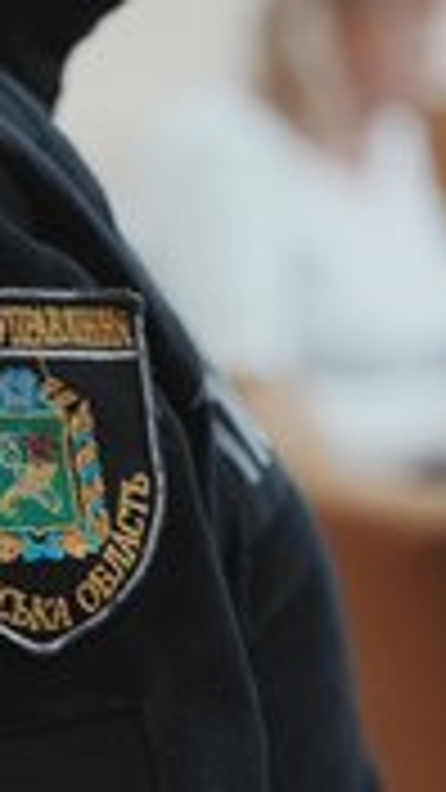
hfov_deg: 8.5
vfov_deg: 15.0
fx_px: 3006
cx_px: 396
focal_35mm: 143
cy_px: 457
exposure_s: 1/200
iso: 800
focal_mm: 60
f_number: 3.2
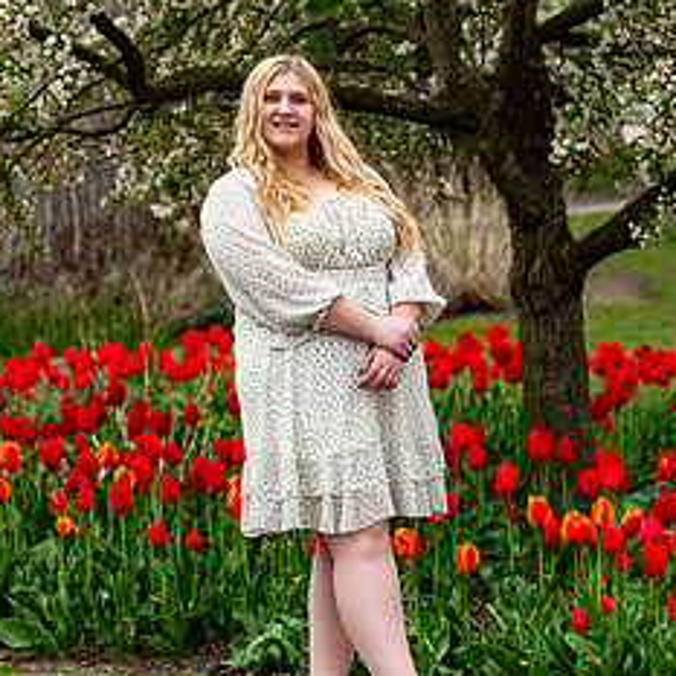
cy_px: 392
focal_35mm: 241
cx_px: 308
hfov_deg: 7.3
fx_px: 5325
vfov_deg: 7.3
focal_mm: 98.2
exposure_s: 1/400
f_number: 4
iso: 250
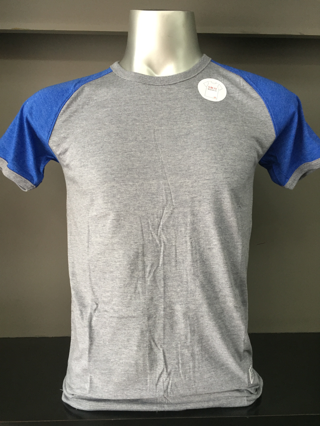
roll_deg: +0.1
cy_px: 213
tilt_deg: -1.5
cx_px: 160
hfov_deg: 48.2
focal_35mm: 29
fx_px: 357
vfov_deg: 61.7
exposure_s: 1/33
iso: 125
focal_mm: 4.15
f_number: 2.2
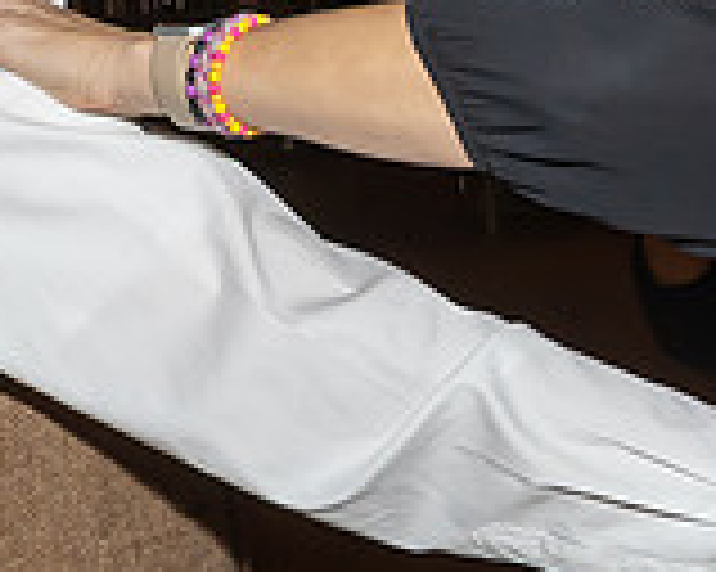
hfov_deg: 13.9
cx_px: 690
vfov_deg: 11.3
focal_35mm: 137
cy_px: 319
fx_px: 2901
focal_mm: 20
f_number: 8
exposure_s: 1/250
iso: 640
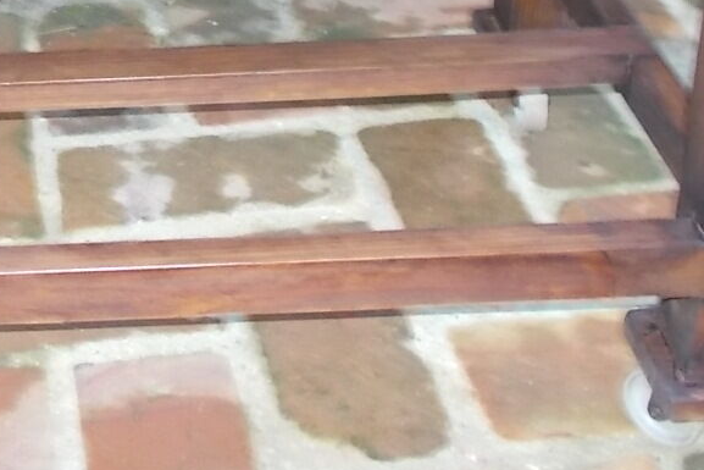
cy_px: -149
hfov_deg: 26.5
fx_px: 1467
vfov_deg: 17.1
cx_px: 138
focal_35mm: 75
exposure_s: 1/25
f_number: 3.2
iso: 220
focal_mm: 4.6
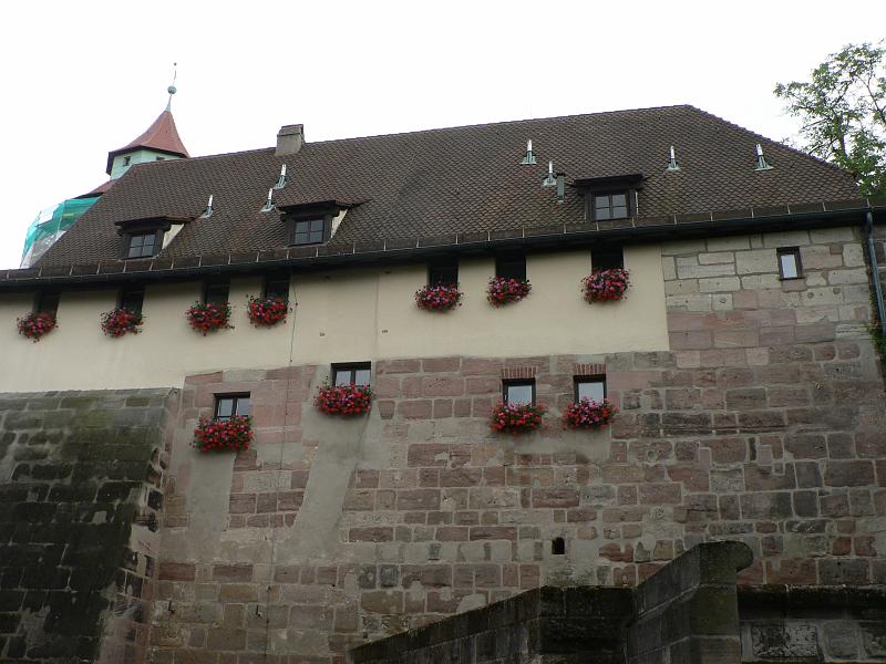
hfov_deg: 51.4
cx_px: 443
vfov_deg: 39.7
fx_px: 921
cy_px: 332
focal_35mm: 36
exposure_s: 1/125
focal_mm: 6
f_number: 4
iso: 80
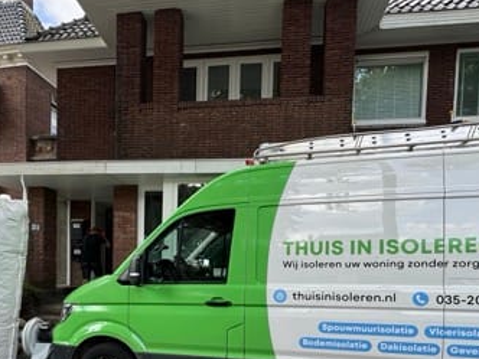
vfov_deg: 48.5
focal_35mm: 27
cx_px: 199
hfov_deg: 64.9
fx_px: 374
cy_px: 285
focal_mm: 2.22
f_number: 2.2
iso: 40
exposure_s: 1/272
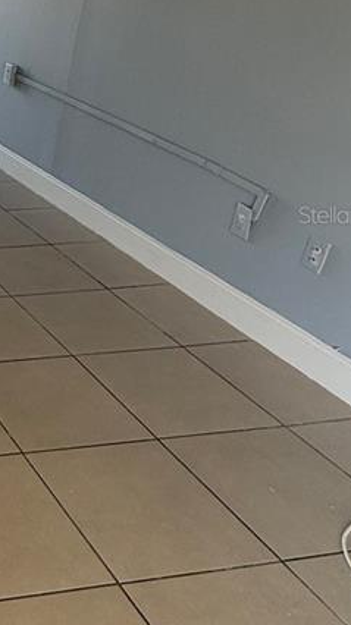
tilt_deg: -21.3
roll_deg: -1.5
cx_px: -258
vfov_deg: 46.7
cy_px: 214
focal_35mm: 43
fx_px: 713
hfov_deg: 20.6
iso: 100
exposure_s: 1/99
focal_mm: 2.22
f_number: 2.2
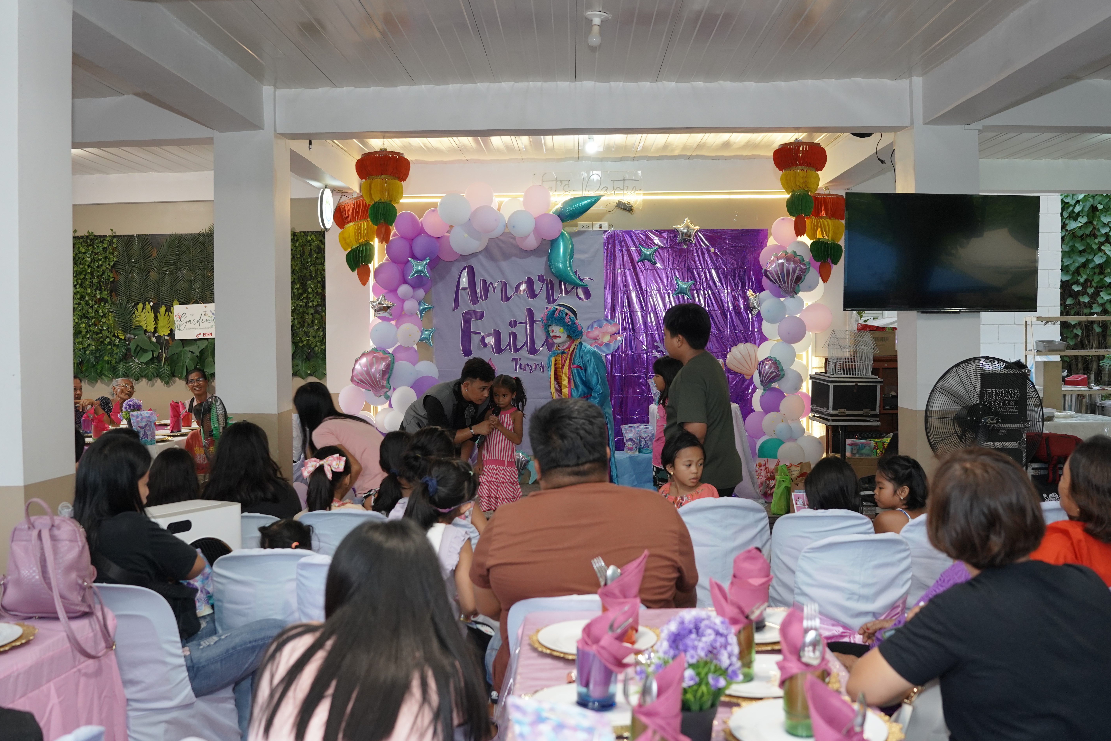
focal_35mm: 37
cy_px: 350
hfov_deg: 51.9
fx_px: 1142
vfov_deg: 35.9
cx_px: 576
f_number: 3.5
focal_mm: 35
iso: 1600
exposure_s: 1/160
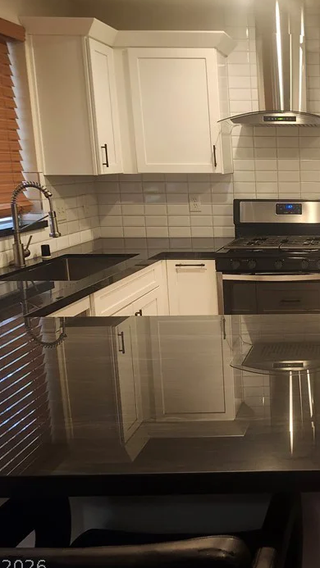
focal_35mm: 37
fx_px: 558
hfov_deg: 28.2
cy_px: 266
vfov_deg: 54.0
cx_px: 377
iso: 500
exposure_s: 1/120
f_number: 1.8
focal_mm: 5.54
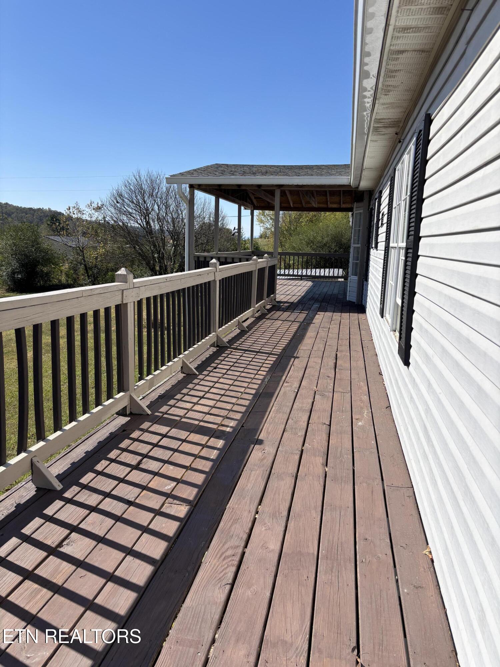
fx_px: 501
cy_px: 334
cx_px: 250
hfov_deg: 53.1
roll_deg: -2.6
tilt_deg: -10.1
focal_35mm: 26
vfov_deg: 67.3
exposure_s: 1/3534
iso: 50
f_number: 1.6
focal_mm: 5.96
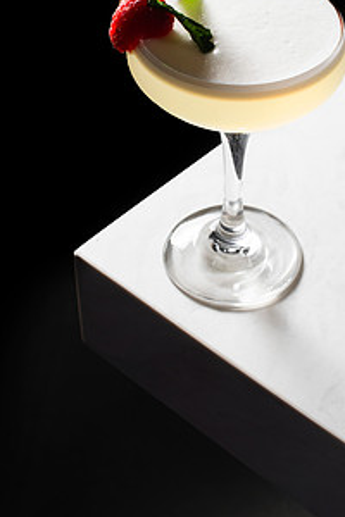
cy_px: 148
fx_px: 1078
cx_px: 204
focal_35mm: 75
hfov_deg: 18.2
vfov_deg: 26.7
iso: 250
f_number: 9
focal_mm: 50
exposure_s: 1/200
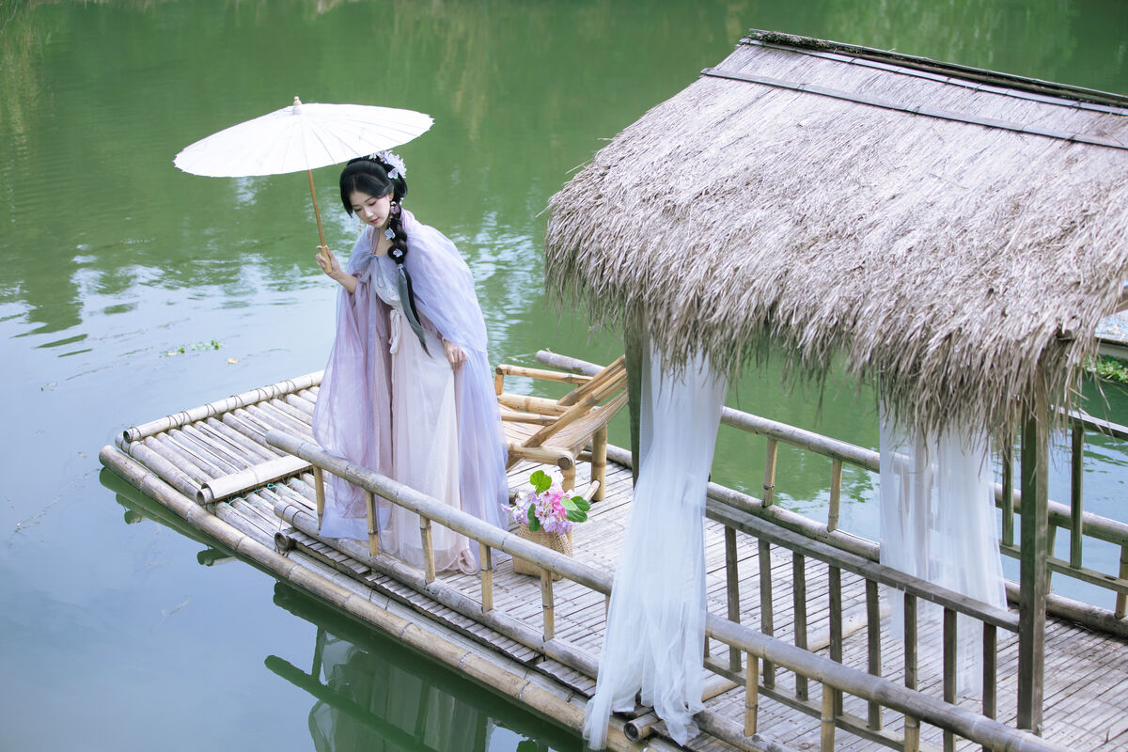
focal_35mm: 70
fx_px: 2193
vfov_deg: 19.5
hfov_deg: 28.8
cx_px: 564
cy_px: 376
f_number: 2.8
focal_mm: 70
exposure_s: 1/1000
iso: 100
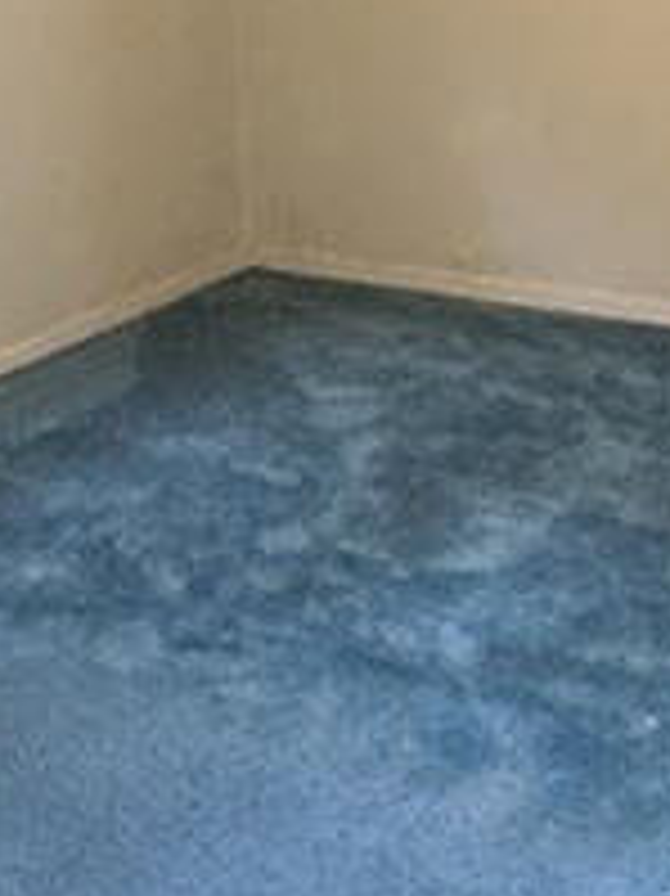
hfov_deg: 19.2
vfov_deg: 25.0
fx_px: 1963
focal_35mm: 76
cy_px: 104
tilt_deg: -10.7
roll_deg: +2.1
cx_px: 540
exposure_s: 1/60
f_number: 2.2
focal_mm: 2.22
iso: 1000
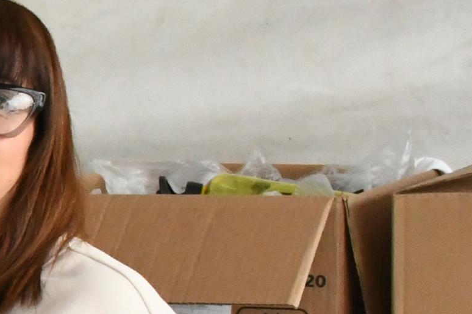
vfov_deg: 7.7
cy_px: 330
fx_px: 2334
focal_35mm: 178
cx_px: -793
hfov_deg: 9.7
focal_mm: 22
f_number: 10
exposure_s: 1/200
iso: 4000
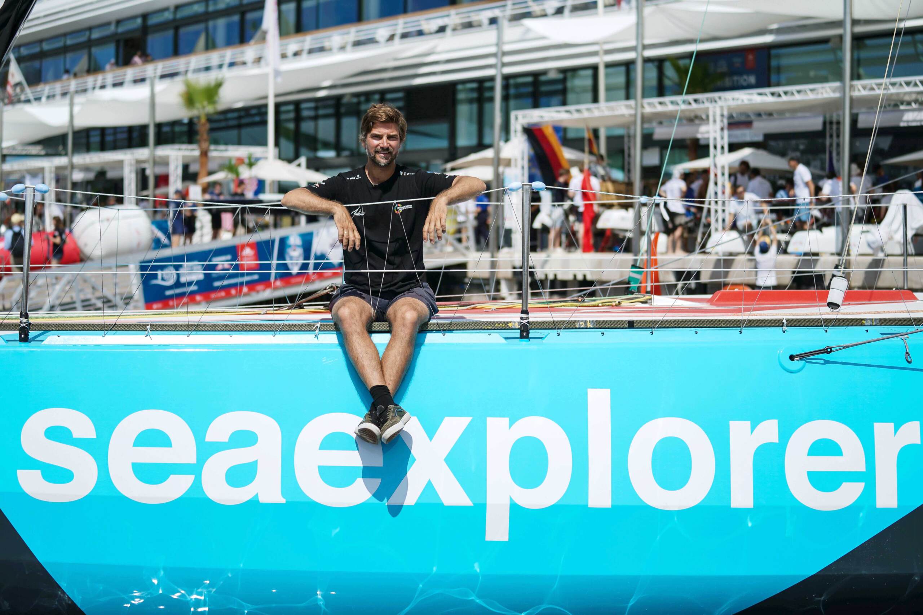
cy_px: 308
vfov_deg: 19.2
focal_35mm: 71
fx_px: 1820
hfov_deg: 28.5
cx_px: 462
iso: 64
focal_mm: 71
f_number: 2.8
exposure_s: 1/2500
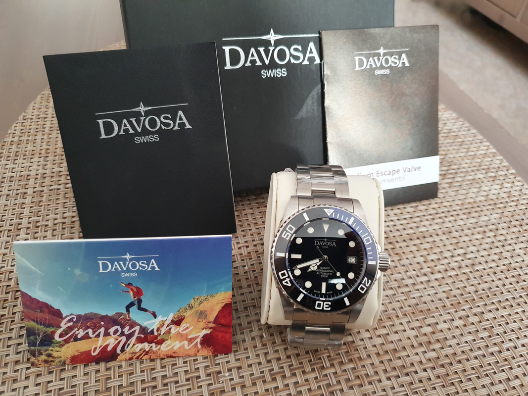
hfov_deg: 67.3
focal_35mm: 26
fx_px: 397
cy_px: 198
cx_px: 264
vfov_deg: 53.1
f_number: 1.5
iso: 400
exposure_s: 1/50
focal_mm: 4.32
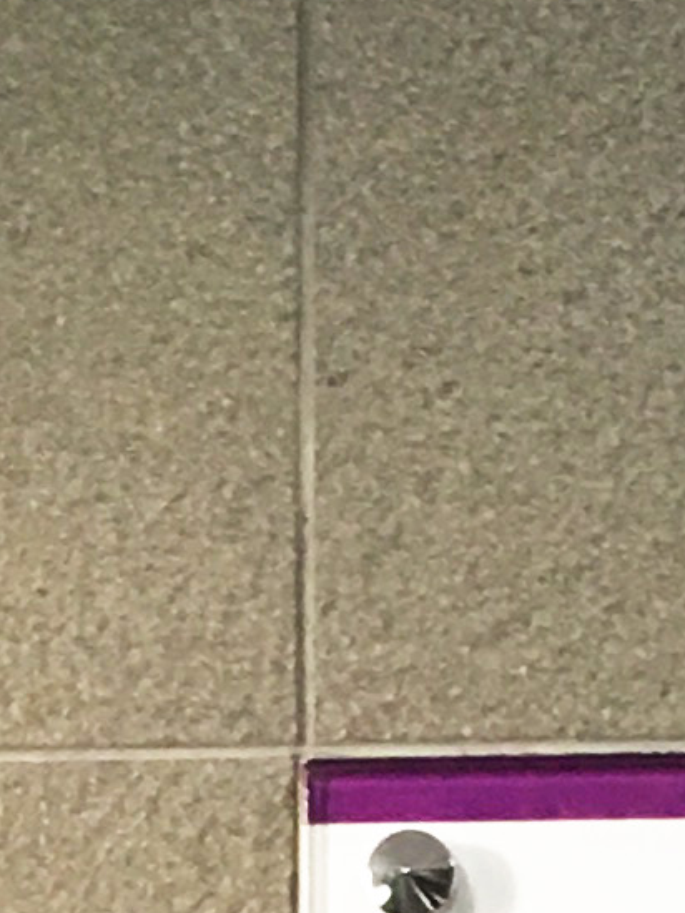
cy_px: 2157
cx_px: 1370
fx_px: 5618
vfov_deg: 8.5
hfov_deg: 6.8
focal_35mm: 213
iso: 50
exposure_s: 1/15
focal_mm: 4.15
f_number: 2.2
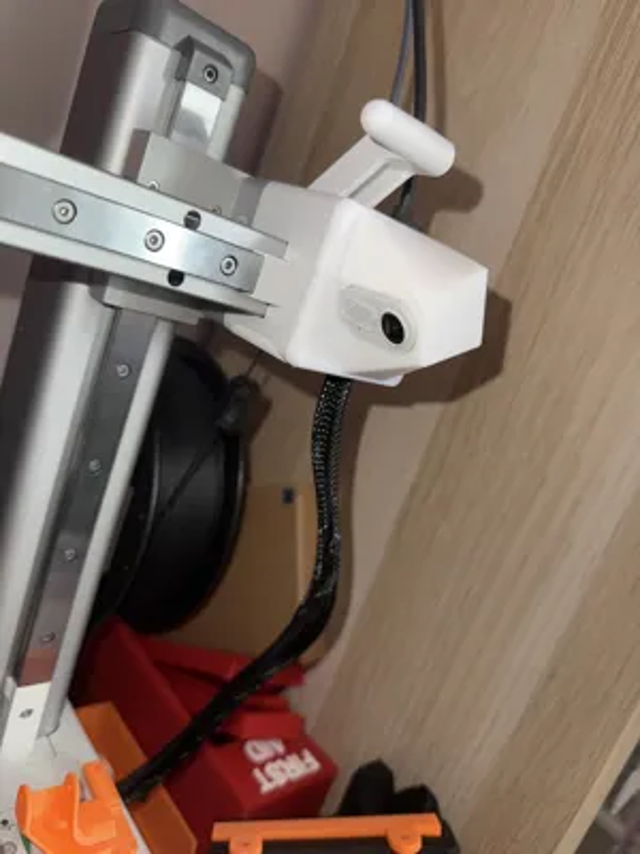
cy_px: 427
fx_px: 592
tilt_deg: -13.6
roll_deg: -20.5
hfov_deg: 56.8
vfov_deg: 71.6
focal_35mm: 24
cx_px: 320
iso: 50
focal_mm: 6.76
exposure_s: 1/4
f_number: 1.78
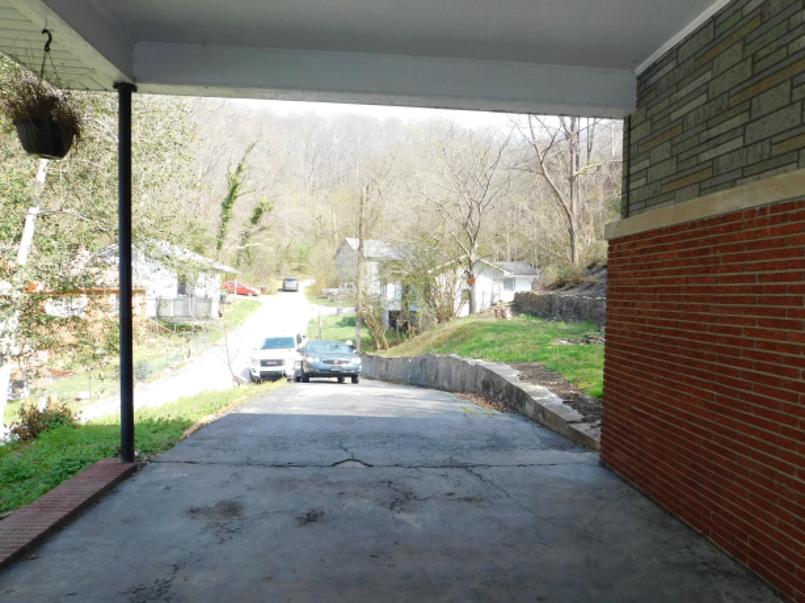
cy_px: 309
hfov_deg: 69.4
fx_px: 581
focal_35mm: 25
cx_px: 407
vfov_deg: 54.8
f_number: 3
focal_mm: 4
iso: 125
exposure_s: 1/320
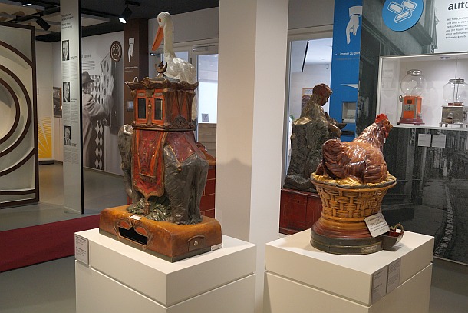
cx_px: 234
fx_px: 429
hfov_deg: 57.2
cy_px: 156
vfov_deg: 40.0
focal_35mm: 33
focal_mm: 22
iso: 640
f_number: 4
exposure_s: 1/160
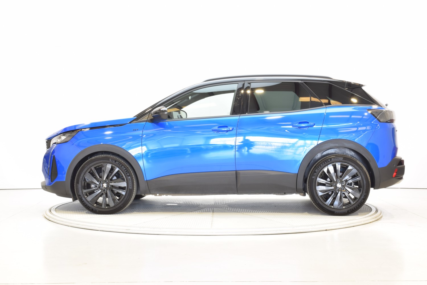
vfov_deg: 23.8
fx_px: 676
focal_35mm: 57
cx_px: 214
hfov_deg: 35.1
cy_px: 142
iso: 100
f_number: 22
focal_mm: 38
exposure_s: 2.5
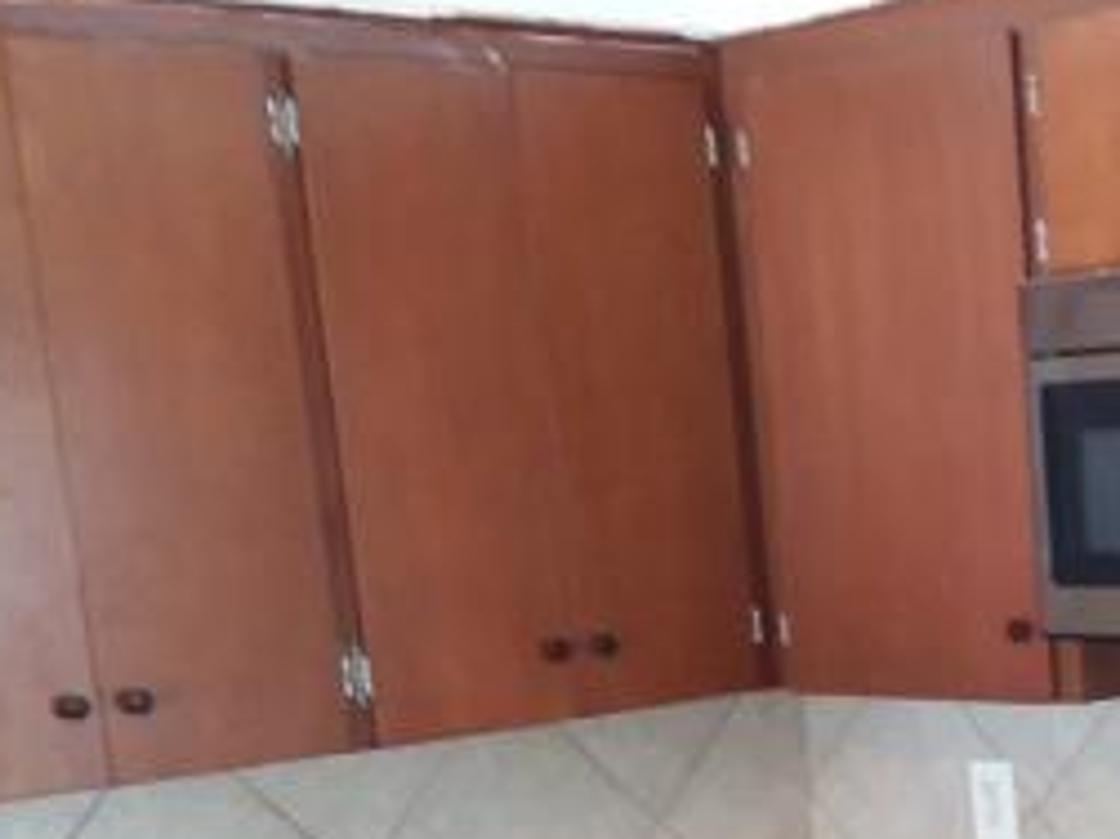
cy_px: 897
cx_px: 1156
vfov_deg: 19.2
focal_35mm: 74
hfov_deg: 24.9
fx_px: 2393
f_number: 1.9
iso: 160
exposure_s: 1/30
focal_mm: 2.47
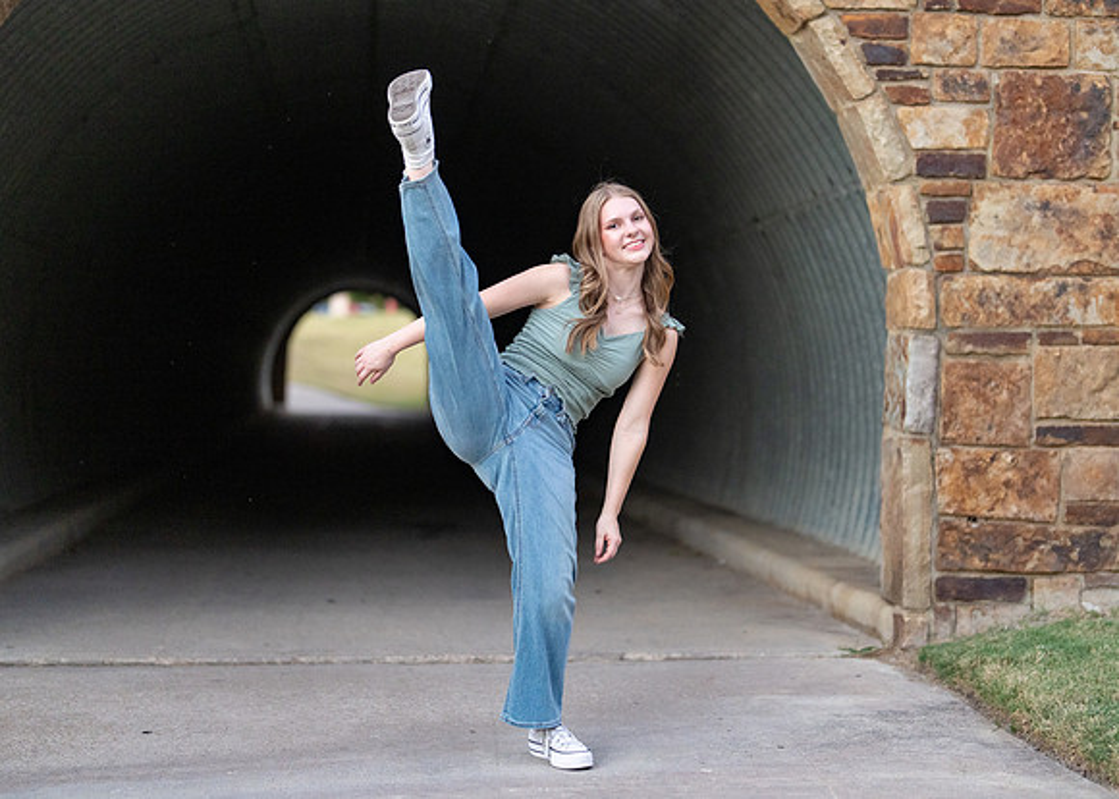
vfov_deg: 23.8
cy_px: 403
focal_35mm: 60
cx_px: 567
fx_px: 1893
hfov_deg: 32.9
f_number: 1.2
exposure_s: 1/1000
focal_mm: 50
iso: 1600
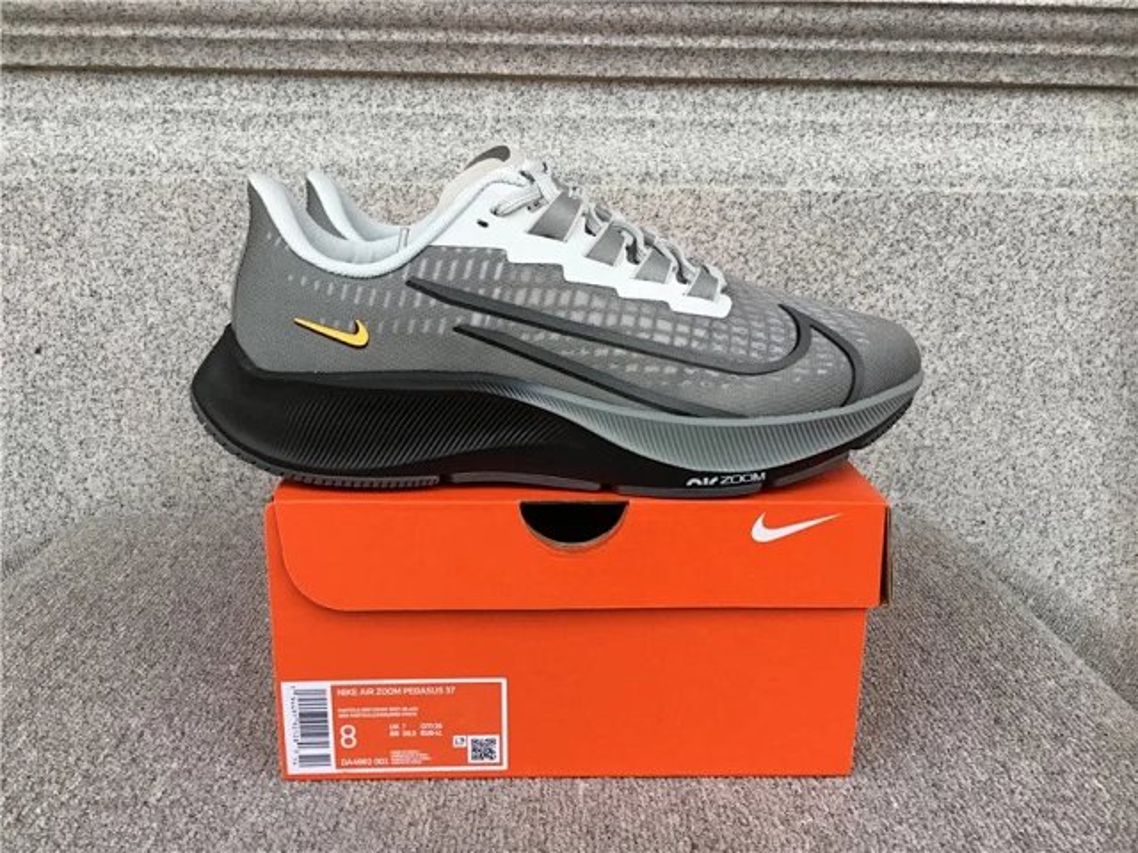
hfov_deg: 58.4
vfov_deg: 45.4
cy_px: 426
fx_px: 1019
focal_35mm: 31
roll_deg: -0.2
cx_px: 569
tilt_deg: -14.5
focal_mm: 3.3
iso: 32
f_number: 2.4
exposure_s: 1/100
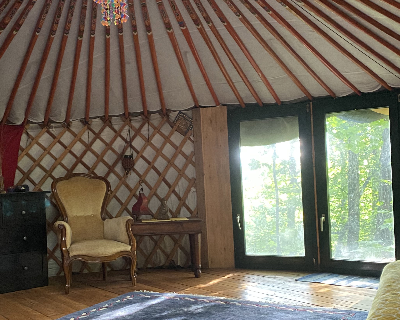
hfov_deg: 37.1
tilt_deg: +0.6
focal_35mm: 50
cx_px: 148
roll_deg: +2.3
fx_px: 592
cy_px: 177
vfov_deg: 30.2
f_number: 1.8
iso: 640
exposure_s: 1/37
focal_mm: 4.25
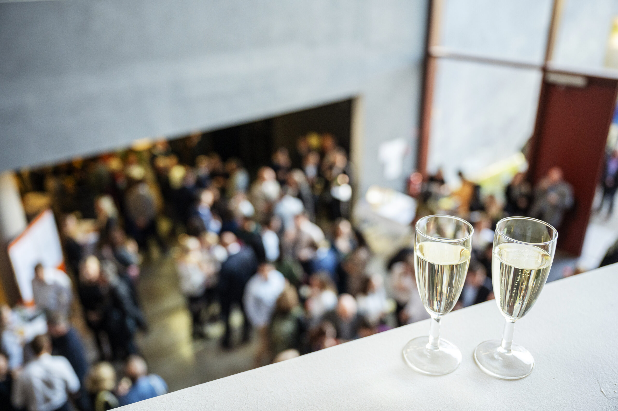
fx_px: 540
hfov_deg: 59.5
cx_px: 309
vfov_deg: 41.7
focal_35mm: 32
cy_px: 206
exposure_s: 1/400
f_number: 2.8
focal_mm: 31.5
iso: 2000
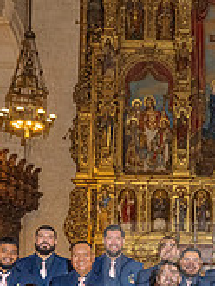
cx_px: 255
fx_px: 670
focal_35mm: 81
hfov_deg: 17.4
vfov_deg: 23.4
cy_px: 263
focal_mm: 24
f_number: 6.3
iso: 2000
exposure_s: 1/200
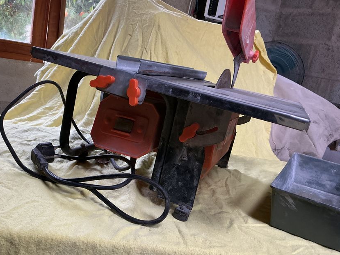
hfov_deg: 52.4
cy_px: 133
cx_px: 143
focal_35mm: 35
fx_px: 344
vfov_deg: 40.7
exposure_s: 1/60
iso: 100
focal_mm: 3
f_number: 1.8
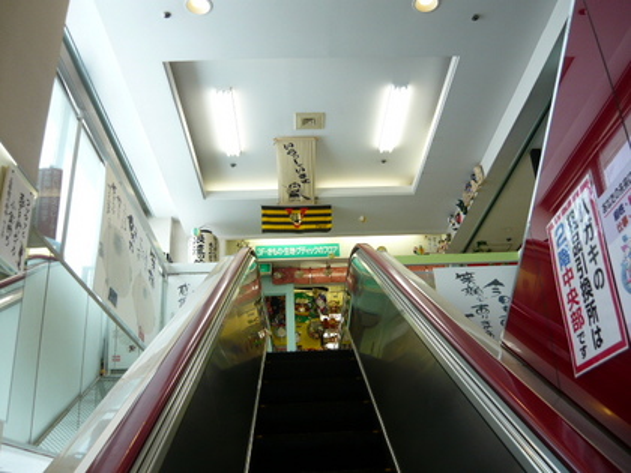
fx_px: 602
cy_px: 236
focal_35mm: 33
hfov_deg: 55.4
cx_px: 316
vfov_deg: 42.9
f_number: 2.8
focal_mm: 5.5
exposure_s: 1/80
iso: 100
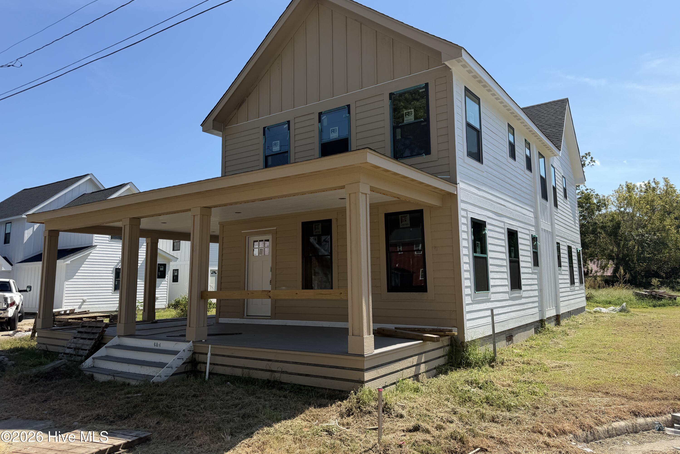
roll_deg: +0.3
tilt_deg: +9.7
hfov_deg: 71.5
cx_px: 340
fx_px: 472
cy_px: 204
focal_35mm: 25
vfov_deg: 51.2
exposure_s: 1/4167
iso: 80
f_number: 1.78
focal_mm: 6.76
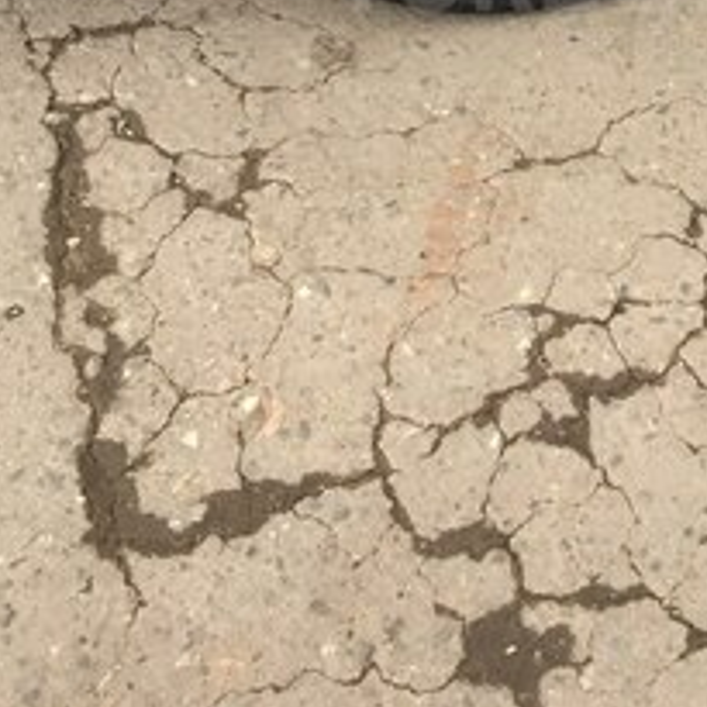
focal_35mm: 62
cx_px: 597
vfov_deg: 26.0
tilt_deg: -46.5
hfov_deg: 27.0
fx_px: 1433
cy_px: -28
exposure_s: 1/33
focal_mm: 4.15
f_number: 2.2
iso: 40
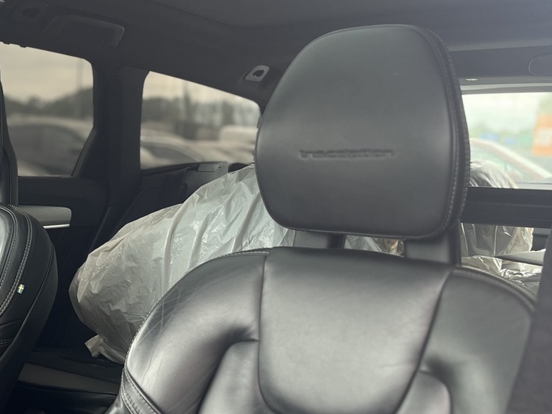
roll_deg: -4.0
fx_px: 877
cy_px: 225
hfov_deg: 34.4
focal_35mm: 55
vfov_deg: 26.6
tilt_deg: -5.8
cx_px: 159
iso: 80
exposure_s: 1/121
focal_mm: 5.1
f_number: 1.6
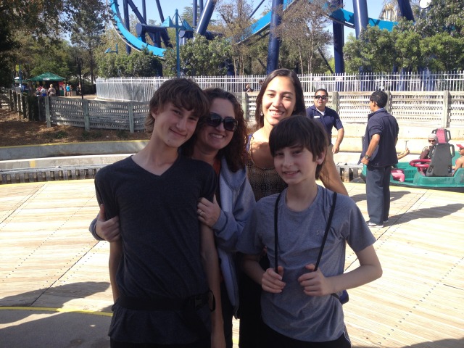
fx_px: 469
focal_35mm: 35
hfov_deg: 52.6
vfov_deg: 40.7
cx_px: 232
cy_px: 174
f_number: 2.4
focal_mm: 4.28
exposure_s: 1/778
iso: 50
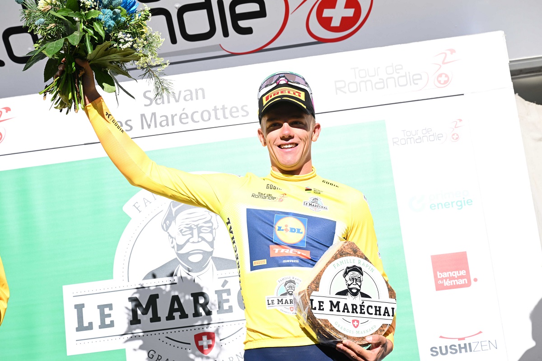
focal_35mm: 65
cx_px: 271
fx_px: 979
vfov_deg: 20.9
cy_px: 180
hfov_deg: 31.0
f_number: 8
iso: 320
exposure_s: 1/640
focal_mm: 65
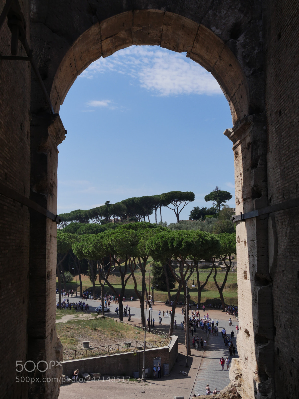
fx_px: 484
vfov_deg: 44.8
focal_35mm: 42
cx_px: 150
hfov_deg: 34.3
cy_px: 200
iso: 200
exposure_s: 1/500
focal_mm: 21
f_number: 9
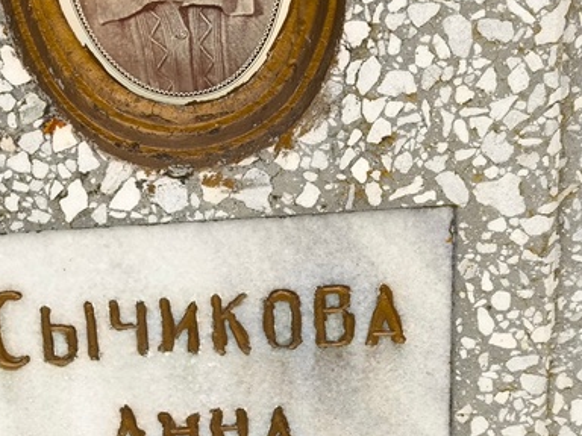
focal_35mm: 104
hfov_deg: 18.8
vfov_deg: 14.1
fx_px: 1749
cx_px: 193
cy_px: 410
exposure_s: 1/208
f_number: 1.7
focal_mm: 4.71
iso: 50
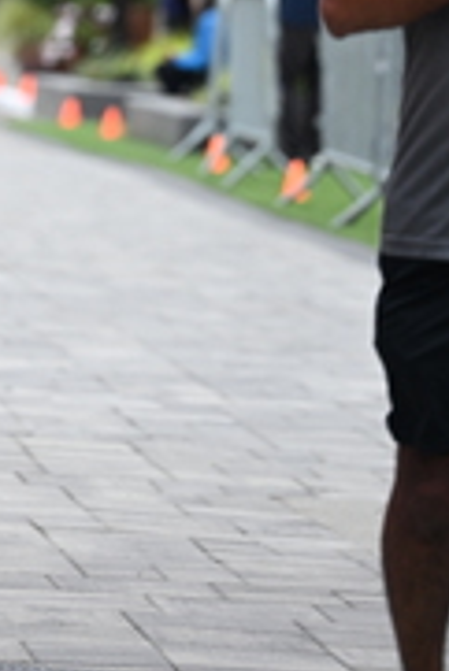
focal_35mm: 334
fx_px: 6236
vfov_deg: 6.1
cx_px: -180
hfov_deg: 4.1
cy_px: -289
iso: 640
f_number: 2.8
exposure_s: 1/2000
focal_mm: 110
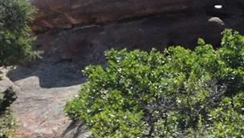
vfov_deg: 10.4
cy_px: 138
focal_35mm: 116
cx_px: 397
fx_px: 751
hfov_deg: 16.4
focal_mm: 5.3
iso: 800
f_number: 6.4
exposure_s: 1/1500
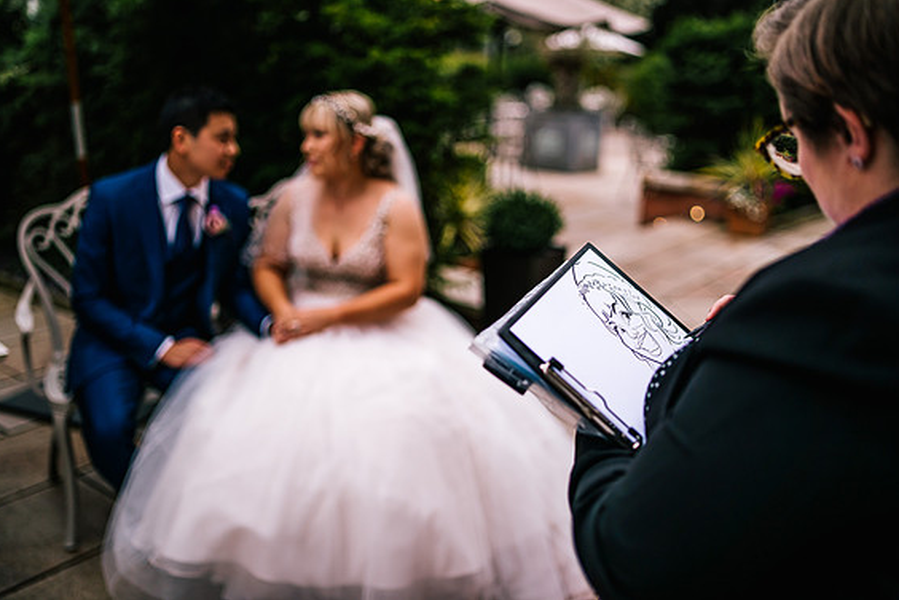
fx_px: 899
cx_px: 453
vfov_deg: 36.9
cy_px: 293
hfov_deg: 53.1
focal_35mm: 36
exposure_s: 1/6400
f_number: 1.6
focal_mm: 35
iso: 100
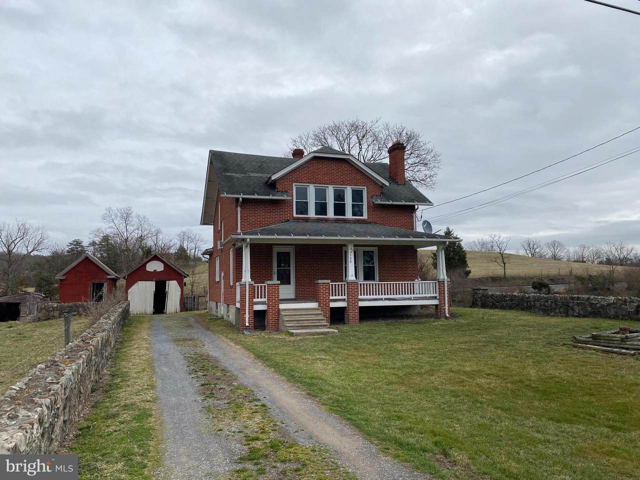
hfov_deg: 67.3
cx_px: 320
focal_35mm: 26
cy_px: 240
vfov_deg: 53.1
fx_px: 481
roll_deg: +1.0
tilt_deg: +5.2
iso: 32
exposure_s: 1/4115
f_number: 1.8
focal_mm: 4.25
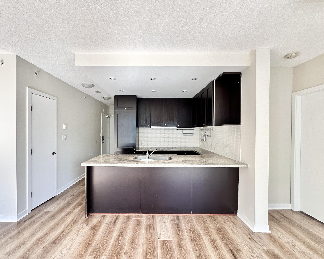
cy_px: 133
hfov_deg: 96.6
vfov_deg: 84.0
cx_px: 151
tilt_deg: -0.6
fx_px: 144
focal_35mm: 15
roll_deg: -0.1
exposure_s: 1/99
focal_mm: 2.22
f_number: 2.2
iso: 64
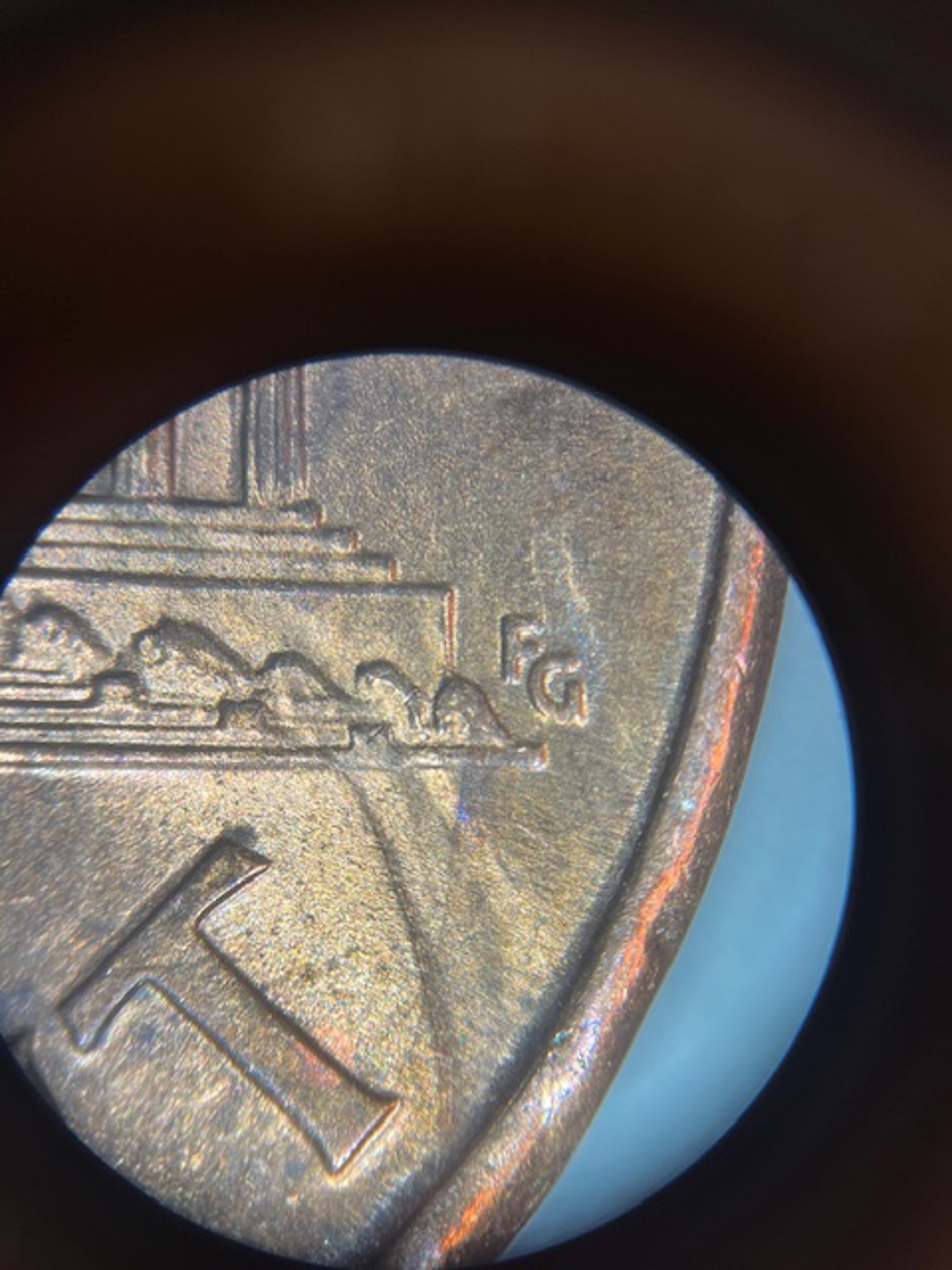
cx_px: 476
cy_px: 635
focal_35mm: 26
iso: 80
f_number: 1.6
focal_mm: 5.1
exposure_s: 1/60
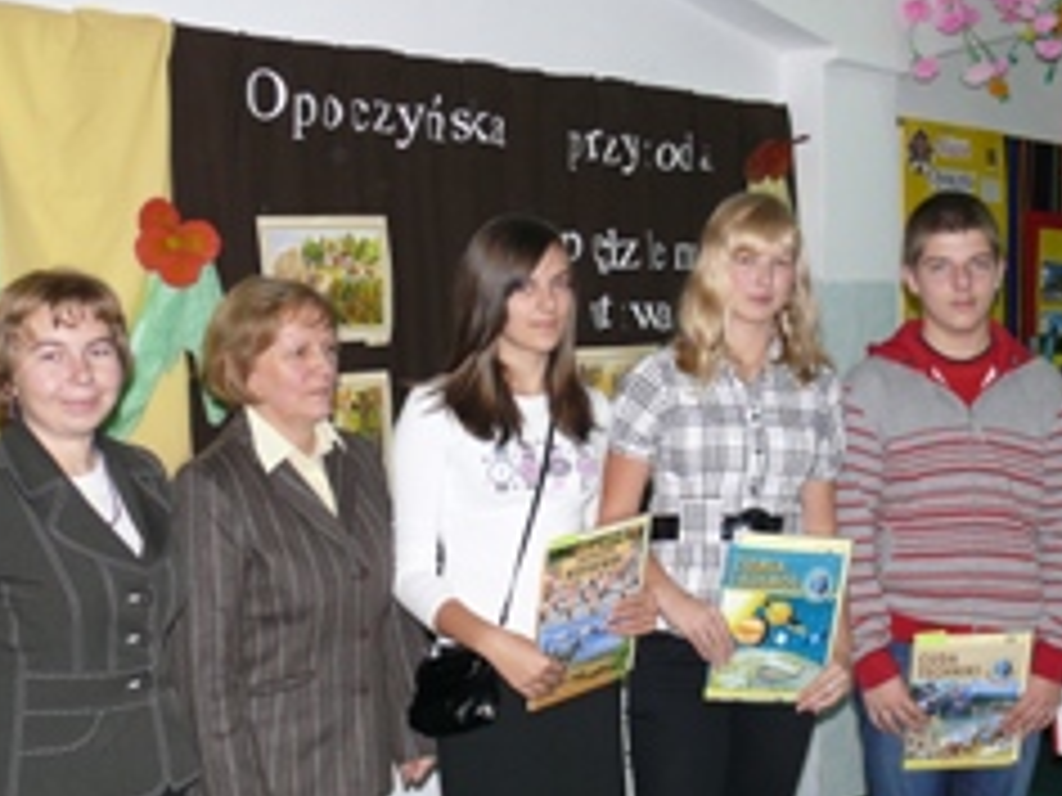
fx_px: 1595
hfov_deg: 36.5
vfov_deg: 27.9
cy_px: 533
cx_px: 688
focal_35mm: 52
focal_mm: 7.4
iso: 125
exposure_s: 1/30
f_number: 2.8
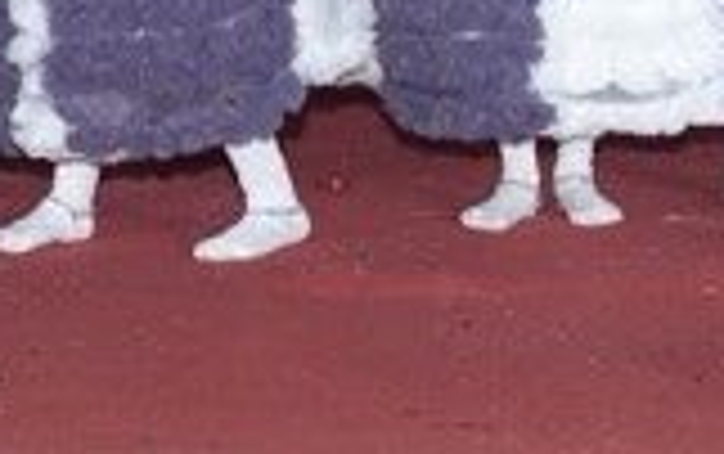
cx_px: 283
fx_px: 3891
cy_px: -193
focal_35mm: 197
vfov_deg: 6.6
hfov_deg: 10.6
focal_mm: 35
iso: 800
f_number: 4.5
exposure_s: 1/160
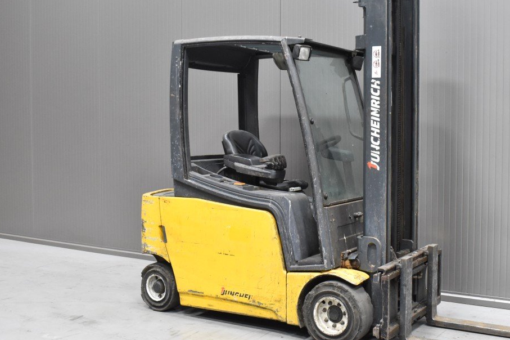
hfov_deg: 42.7
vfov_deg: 29.4
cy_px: 167
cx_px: 316
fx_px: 647
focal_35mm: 46
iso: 1600
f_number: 5.6
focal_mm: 23
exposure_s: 1/25
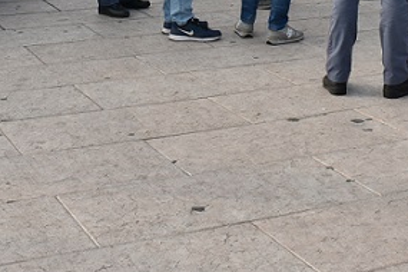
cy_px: -104
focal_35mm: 86
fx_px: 975
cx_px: 253
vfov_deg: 15.0
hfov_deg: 23.6
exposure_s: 1/100
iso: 250
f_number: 18
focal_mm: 18
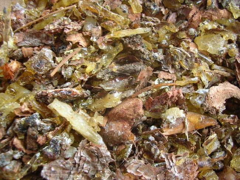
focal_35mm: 35
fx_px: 243
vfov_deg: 40.7
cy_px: 90
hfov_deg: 52.6
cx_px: 120
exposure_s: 1/56.2
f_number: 2.8
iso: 50
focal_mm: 5.8
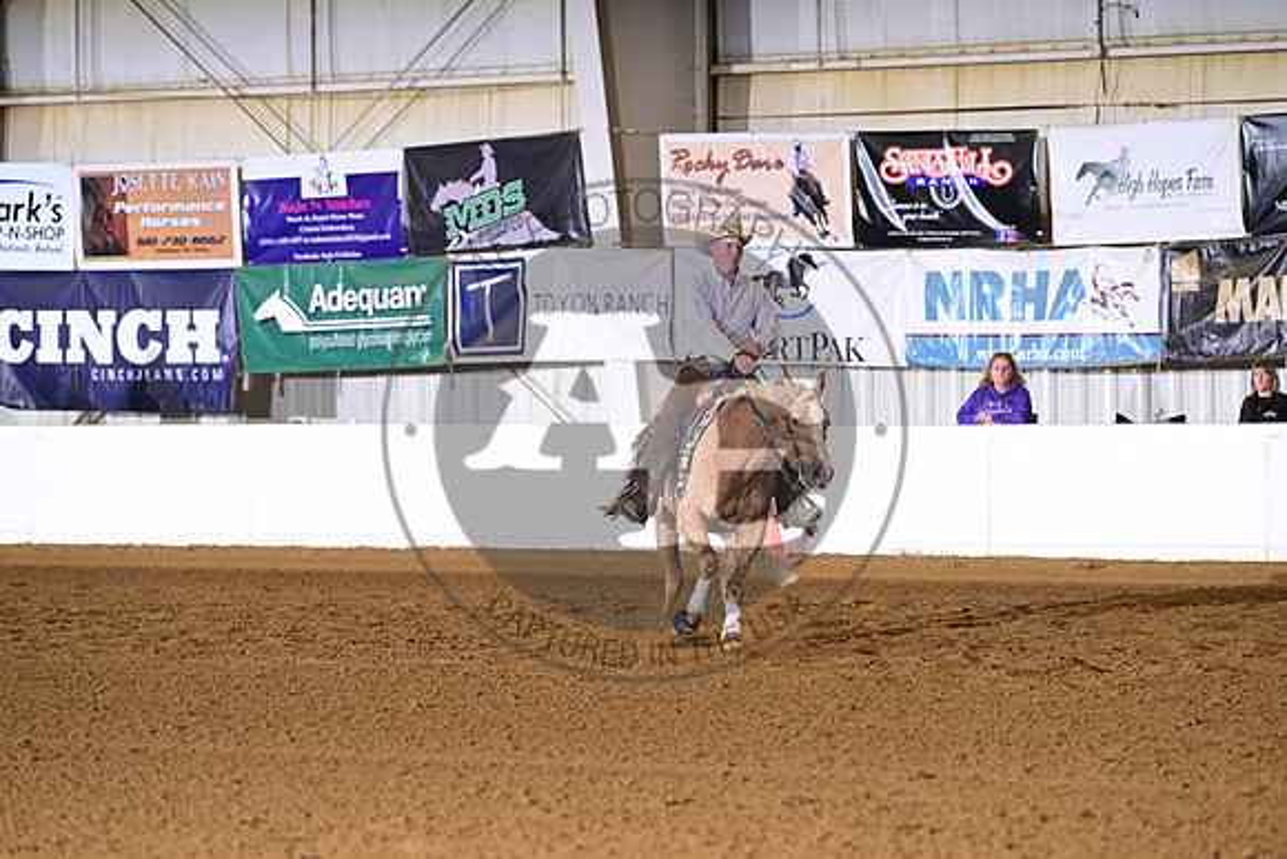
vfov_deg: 6.9
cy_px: 430
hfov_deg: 10.3
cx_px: 644
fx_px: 7151
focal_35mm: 200
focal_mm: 200
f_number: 4.5
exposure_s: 1/200
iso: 2500
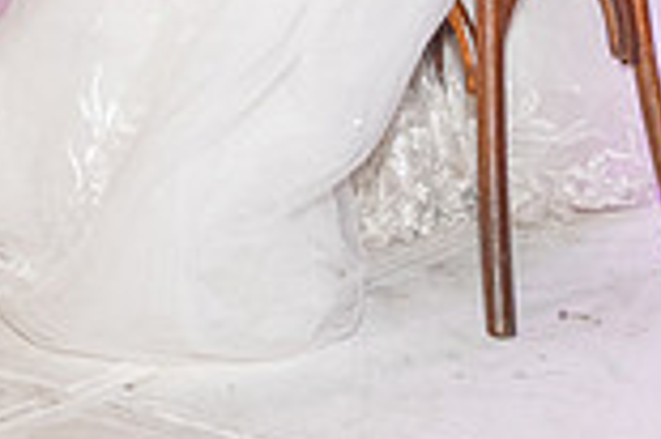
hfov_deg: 19.2
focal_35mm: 105
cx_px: 111
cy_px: -326
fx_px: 1926
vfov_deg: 12.1
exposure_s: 1/80
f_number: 5
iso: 2500
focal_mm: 28
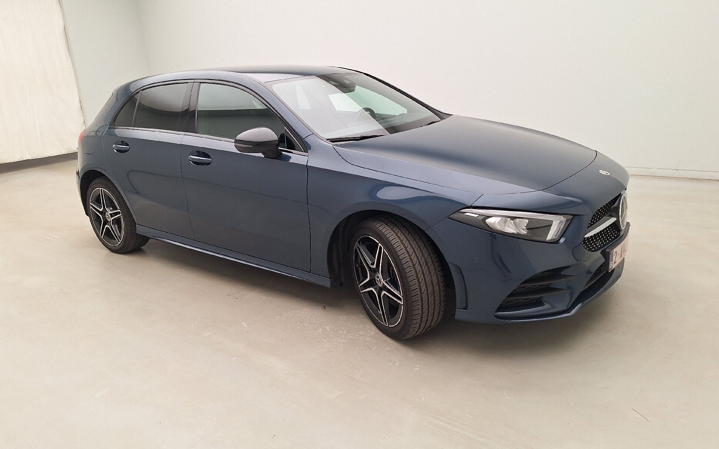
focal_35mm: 25
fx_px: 490
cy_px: 205
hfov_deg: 72.5
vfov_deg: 49.2
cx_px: 351
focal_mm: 5.54
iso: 50
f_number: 1.8
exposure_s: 1/100
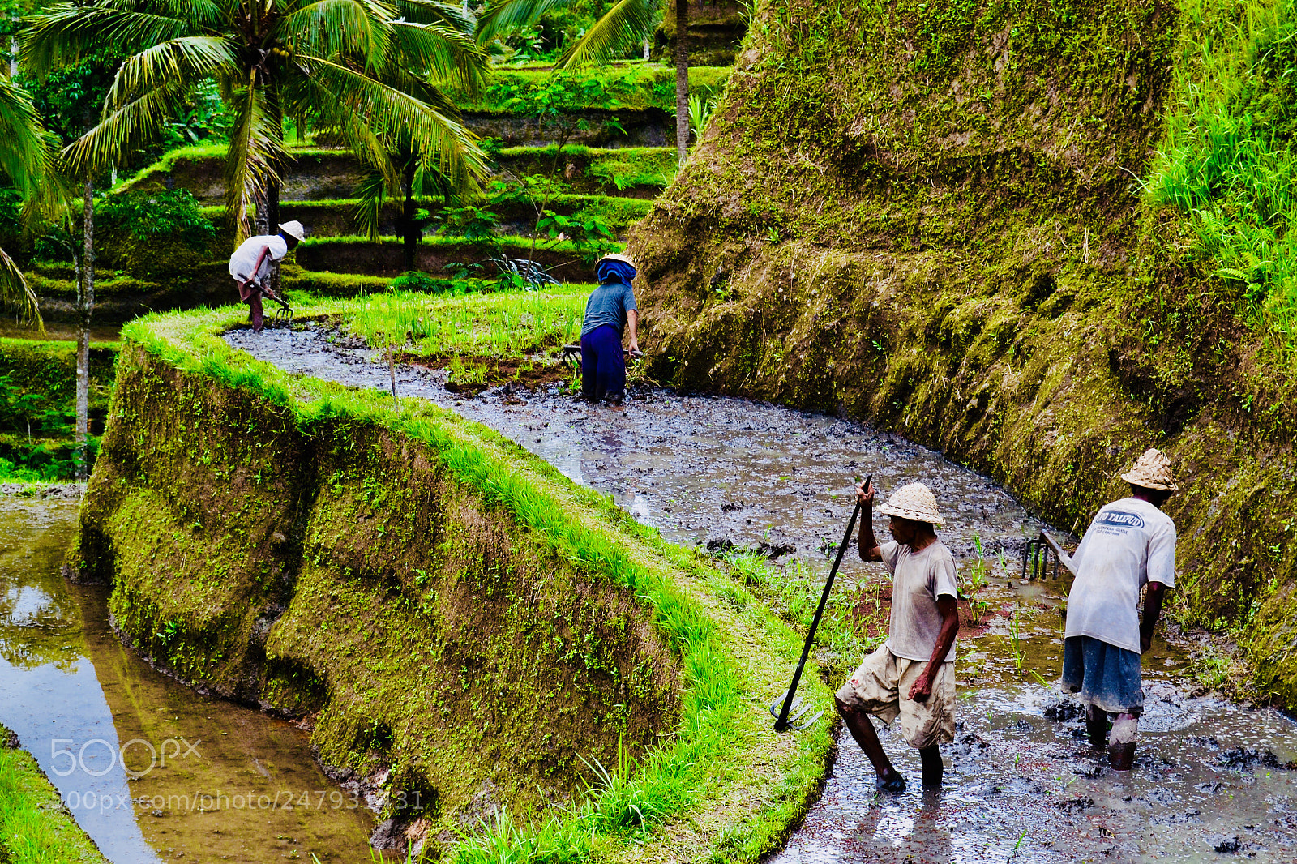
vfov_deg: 17.5
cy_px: 432
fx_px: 2809
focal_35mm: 78
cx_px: 648
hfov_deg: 26.0
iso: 400
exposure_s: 1/160
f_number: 9
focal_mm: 52
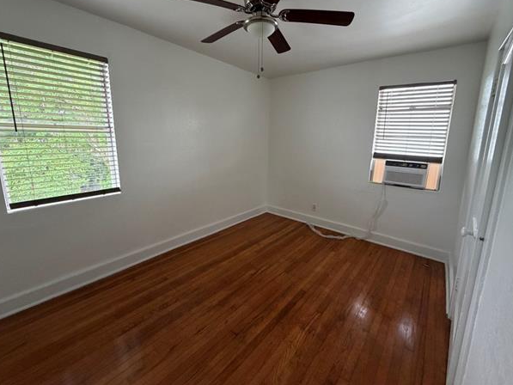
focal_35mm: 15
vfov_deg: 81.7
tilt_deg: -10.0
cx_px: 265
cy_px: 180
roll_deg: -0.1
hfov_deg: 98.1
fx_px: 222
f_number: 2.2
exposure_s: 1/105
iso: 320
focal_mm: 2.22
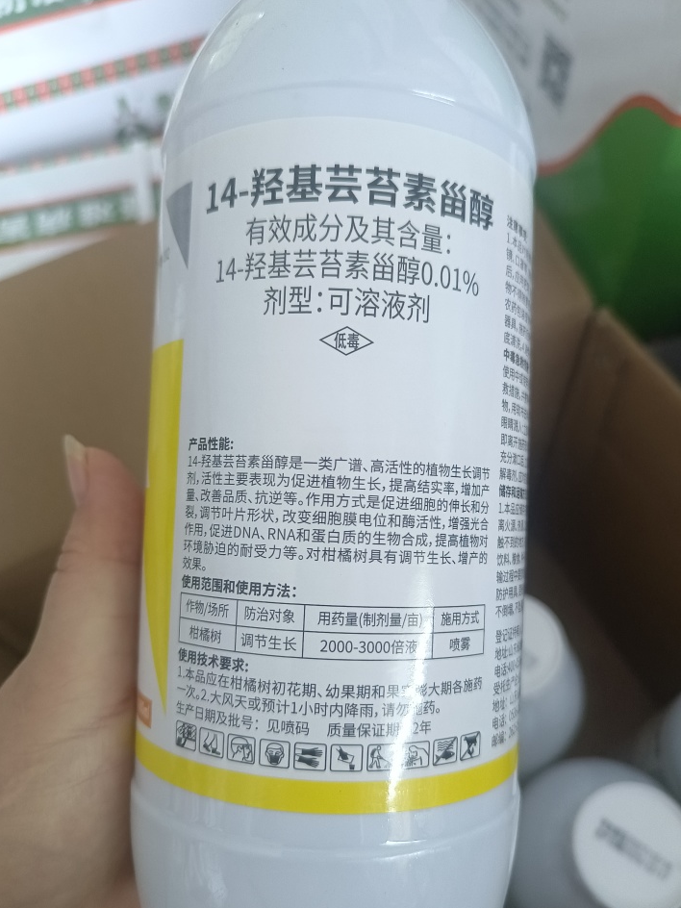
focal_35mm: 26
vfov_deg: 67.2
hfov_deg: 53.1
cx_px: 342
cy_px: 481
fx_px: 682
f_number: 1.88
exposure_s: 1/50
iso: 1398
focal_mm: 5.59
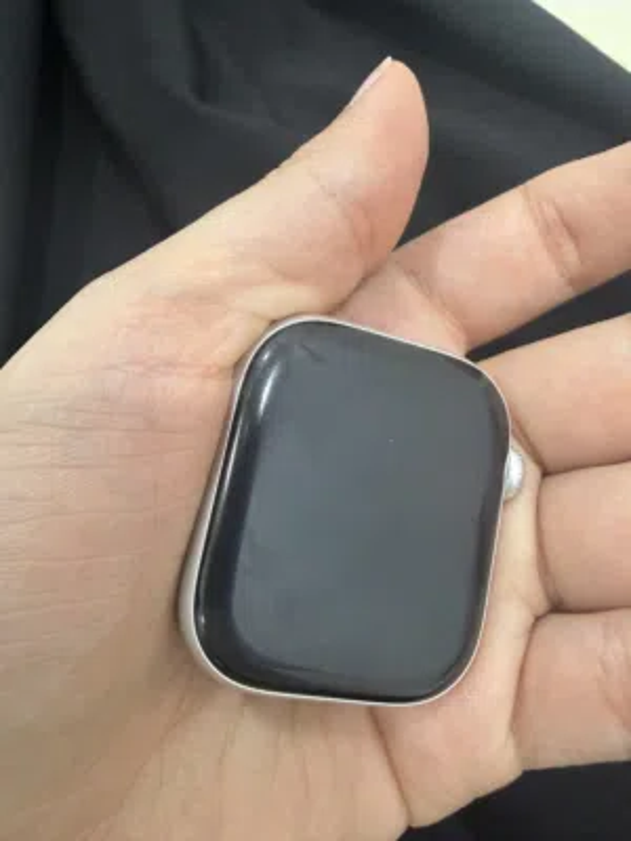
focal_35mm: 24
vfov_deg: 71.6
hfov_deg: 56.8
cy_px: 420
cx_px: 316
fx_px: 583
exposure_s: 1/50
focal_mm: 2.22
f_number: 2.2
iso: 320
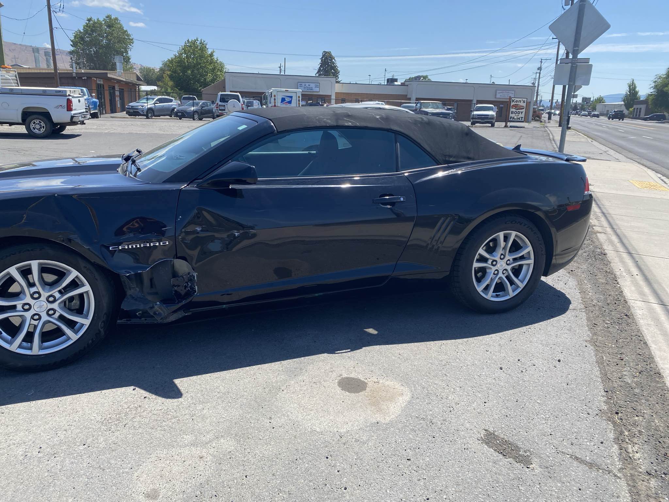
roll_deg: -1.5
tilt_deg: -15.4
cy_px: 251
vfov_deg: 53.1
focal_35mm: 26
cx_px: 334
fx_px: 502
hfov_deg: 67.3
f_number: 1.8
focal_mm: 4.25
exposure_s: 1/1754
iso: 32
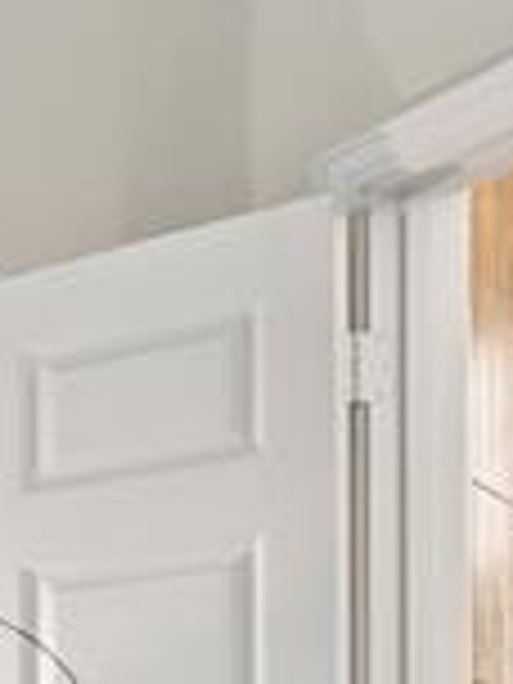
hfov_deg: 9.0
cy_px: 922
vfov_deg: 18.6
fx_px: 1917
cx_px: -1364
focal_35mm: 97
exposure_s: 1/1.67
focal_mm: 10
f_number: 11
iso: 100
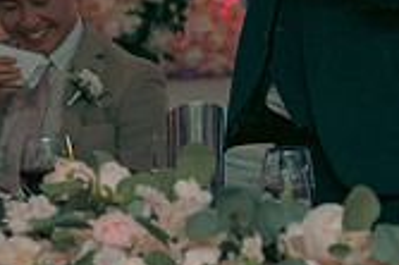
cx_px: 366
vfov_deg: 3.8
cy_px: -42
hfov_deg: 5.6
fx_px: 4041
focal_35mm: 365
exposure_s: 1/160
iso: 2500
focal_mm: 70
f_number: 3.5
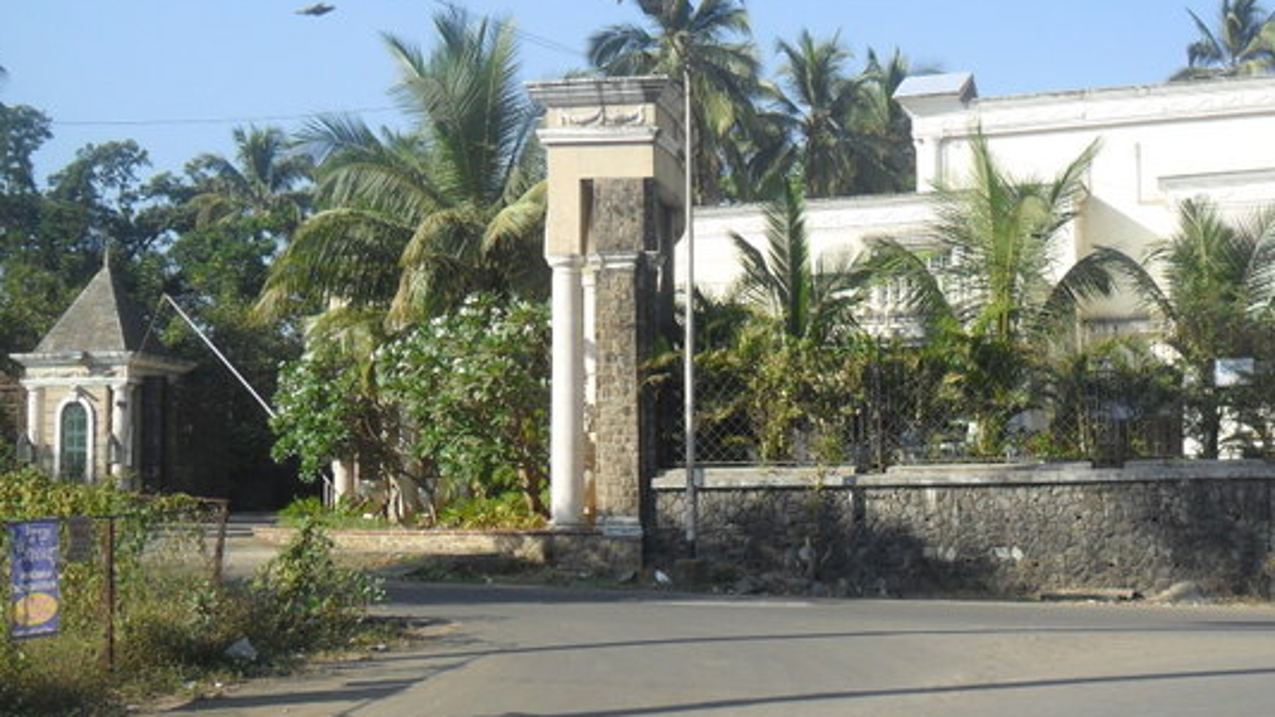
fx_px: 1724
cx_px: 763
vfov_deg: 23.5
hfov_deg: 40.4
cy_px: 417
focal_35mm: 51
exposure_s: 1/750
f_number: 3.7
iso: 100
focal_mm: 5.7
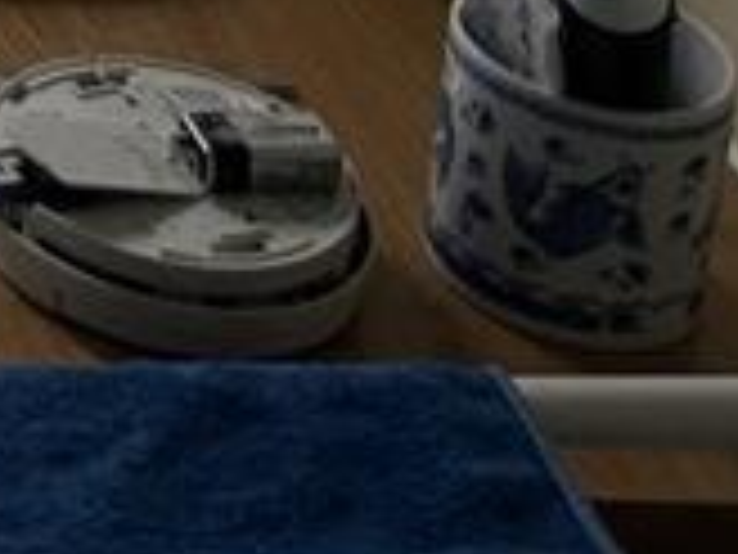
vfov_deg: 7.9
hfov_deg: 9.4
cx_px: -1508
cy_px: -1135
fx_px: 3454
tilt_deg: -13.9
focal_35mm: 162
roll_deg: +1.6
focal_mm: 5.7
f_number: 1.5
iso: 125
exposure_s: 1/121
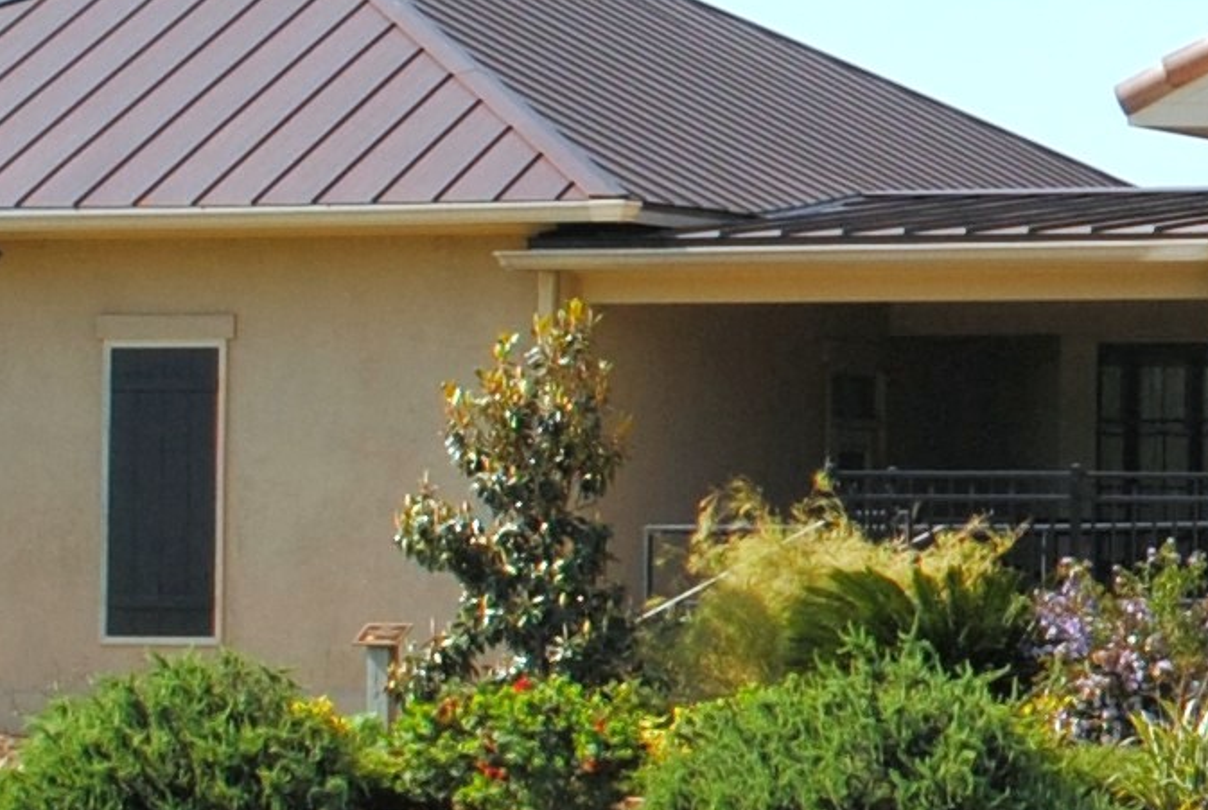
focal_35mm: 207
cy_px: 250
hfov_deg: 9.5
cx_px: 2025
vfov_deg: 6.7
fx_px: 6957
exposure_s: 1/250
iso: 100
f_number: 8
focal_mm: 24
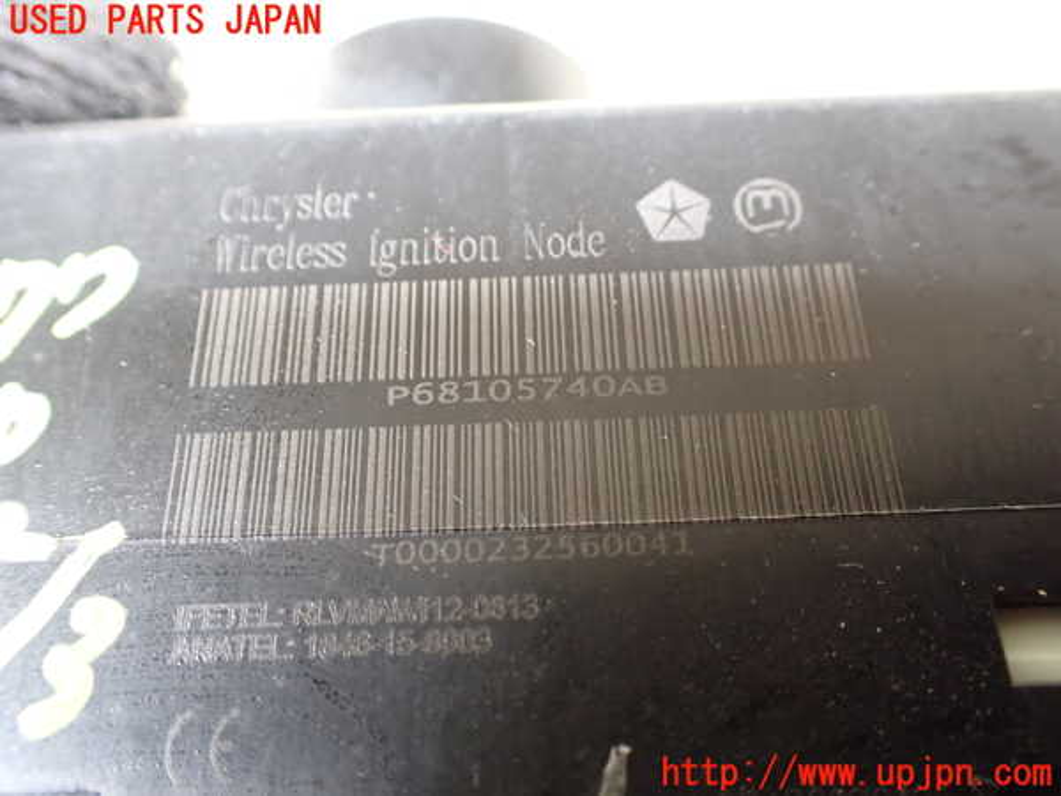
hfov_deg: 60.0
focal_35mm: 30
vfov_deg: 46.8
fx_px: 920
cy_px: 398
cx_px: 530
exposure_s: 1/40
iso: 800
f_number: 2.3
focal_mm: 5.4
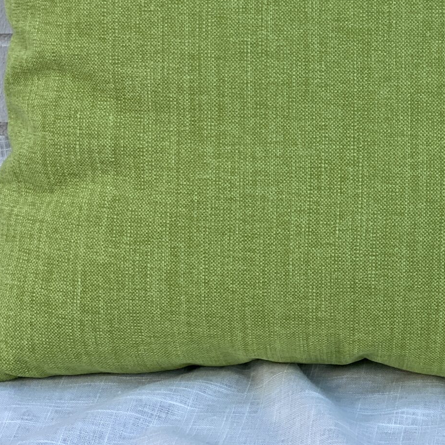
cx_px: 369
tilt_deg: -19.6
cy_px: 55
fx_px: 1862
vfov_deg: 13.5
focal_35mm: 128
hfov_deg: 13.5
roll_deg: -0.5
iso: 20
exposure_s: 1/298
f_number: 2
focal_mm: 6
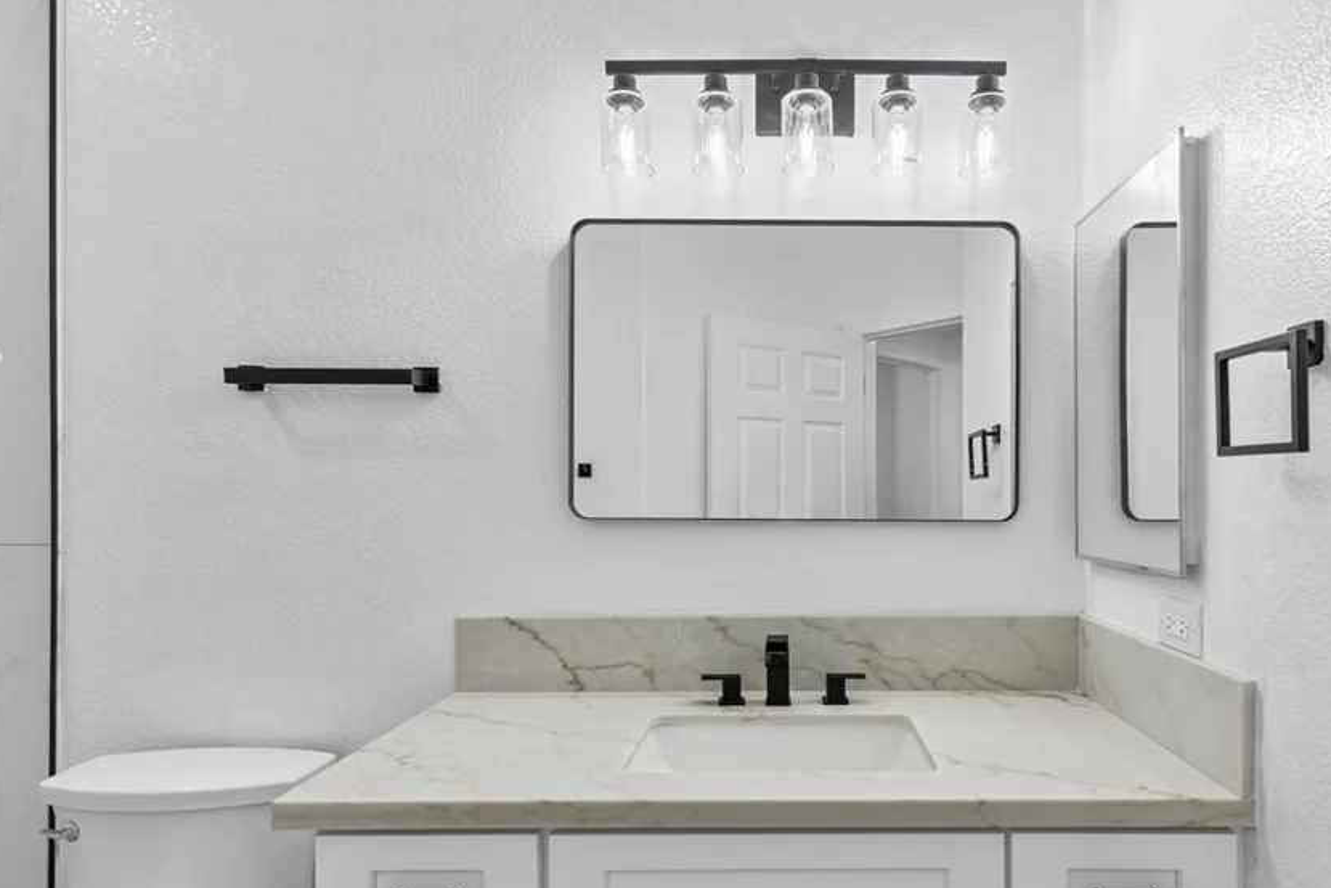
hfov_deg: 80.4
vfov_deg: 59.3
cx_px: 788
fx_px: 777
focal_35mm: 21
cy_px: 507
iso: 400
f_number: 8
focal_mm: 17
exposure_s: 1/4
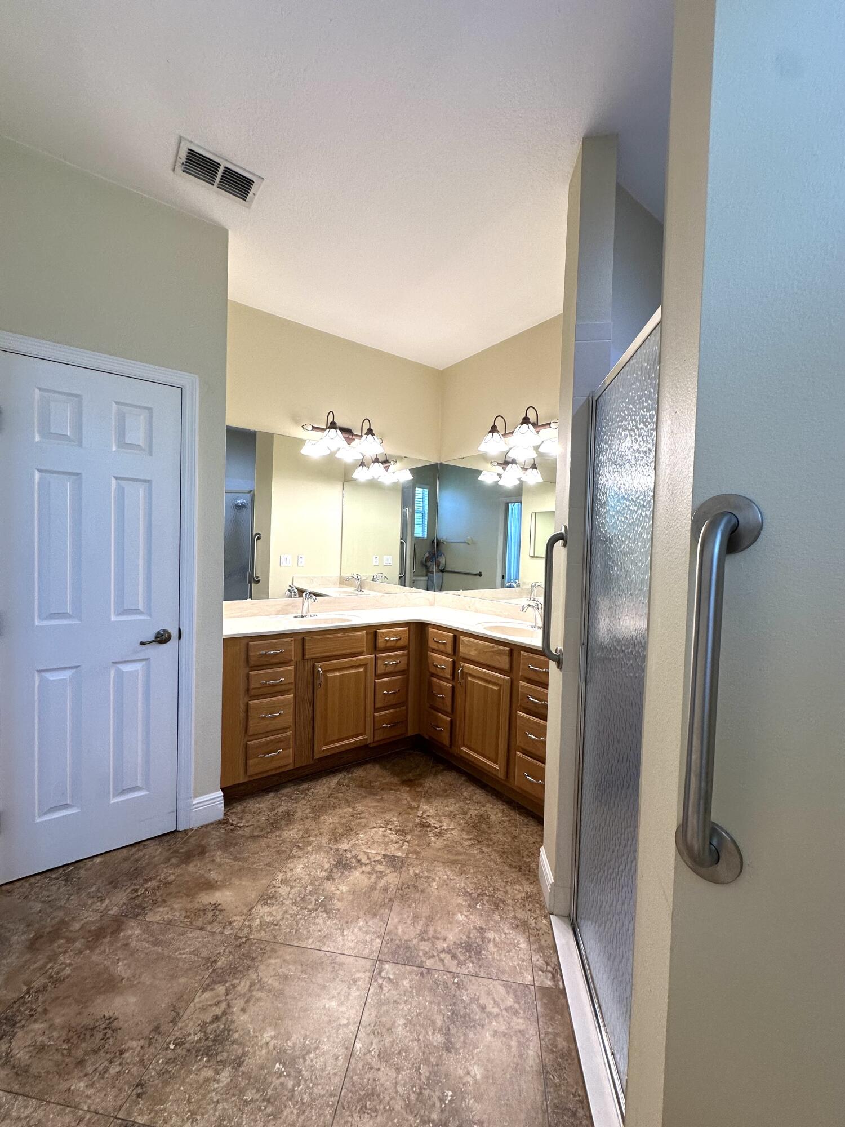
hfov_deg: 85.7
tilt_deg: -1.4
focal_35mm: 14
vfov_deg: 102.1
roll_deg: -1.7
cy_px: 564
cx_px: 422
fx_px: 456
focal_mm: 2.22
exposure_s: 1/120
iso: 125
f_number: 2.2
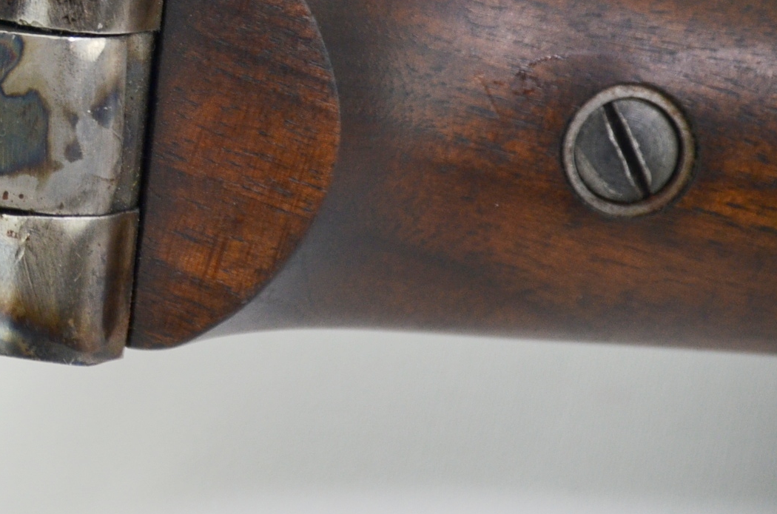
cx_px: -122
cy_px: -70
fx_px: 10233
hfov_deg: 4.3
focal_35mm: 475
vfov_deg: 2.9
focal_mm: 135
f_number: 5.6
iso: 500
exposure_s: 1/250
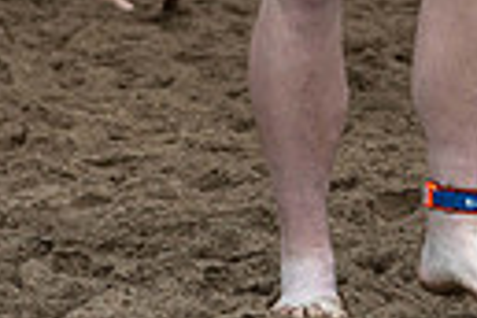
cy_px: -298
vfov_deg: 4.9
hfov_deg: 7.4
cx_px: 466
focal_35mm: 279
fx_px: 3696
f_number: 4
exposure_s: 1/640
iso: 320
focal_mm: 62
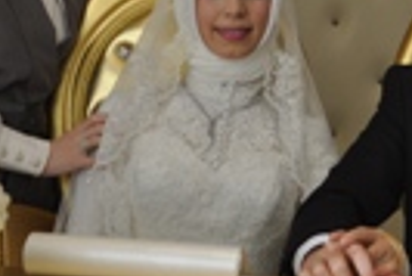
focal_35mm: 121
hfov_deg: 16.8
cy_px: -99
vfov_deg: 11.0
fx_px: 1386
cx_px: 328
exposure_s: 1/80
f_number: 4.5
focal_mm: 24
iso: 400
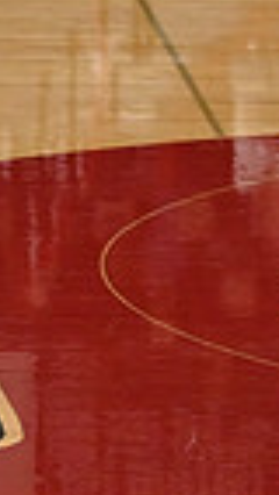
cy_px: 51
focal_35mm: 499
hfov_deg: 2.4
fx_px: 6555
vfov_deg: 4.3
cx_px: 924
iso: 3200
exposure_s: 1/400
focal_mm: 78
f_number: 4
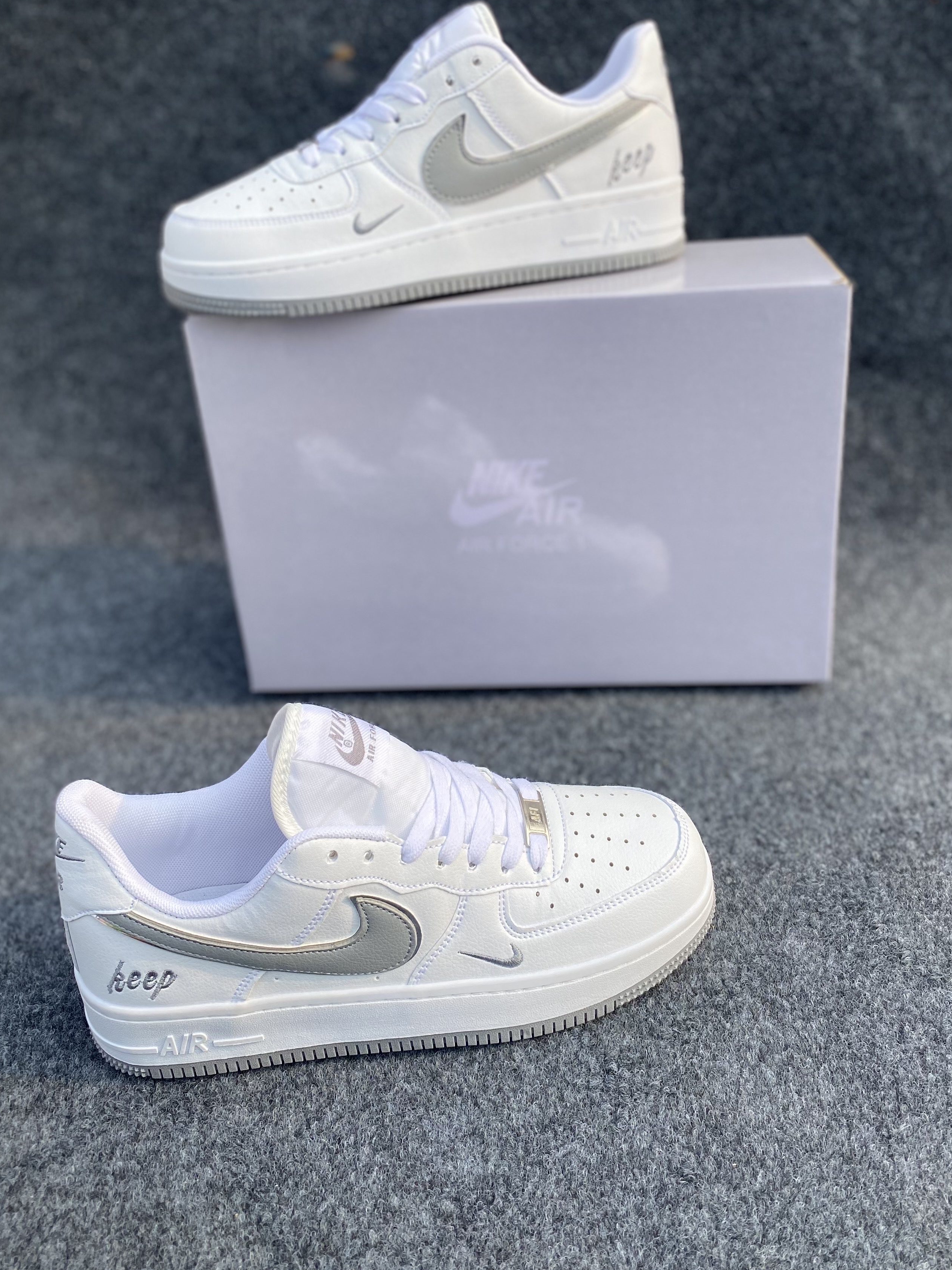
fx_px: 1137
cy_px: 536
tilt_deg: -29.3
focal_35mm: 31
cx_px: 503
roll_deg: +4.3
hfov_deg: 45.4
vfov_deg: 58.1
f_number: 1.8
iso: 32
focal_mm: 4.25
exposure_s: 1/1464
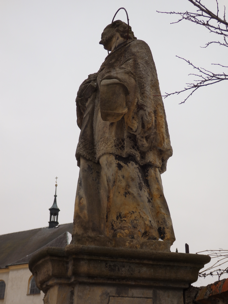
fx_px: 395
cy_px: 152
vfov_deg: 42.1
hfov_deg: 32.2
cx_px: 114
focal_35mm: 45
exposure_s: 1/100
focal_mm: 8
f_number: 3.8
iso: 100
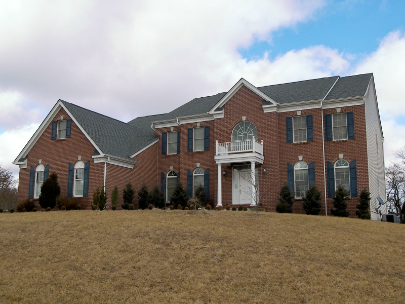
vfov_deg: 37.7
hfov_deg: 49.0
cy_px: 152
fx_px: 445
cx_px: 202
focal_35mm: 38
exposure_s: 1/500
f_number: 3.2
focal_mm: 8
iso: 50
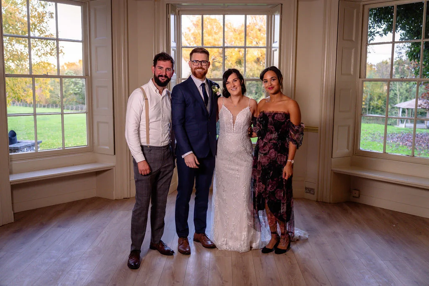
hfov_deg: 55.8
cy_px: 143
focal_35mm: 34
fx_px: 405
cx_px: 214
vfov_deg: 38.9
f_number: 2.8
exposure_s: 1/200
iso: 1000
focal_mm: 34
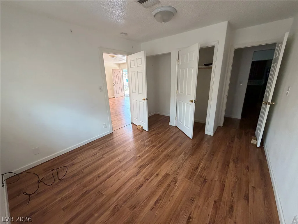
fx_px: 121
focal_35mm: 14
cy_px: 112
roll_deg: +2.6
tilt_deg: -16.9
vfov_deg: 85.7
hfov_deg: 102.1
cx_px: 149
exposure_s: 1/121
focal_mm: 2.22
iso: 320
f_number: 2.2
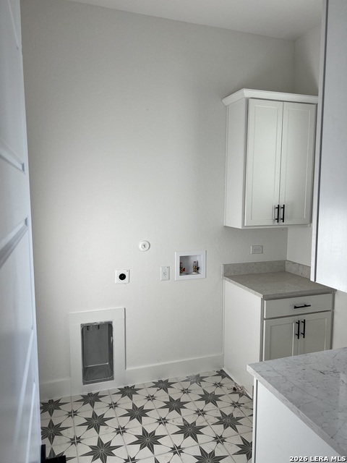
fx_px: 348
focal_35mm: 26
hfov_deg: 53.1
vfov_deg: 67.3
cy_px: 232
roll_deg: +0.8
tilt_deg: -5.3
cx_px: 174
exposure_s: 1/224
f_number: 1.5
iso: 40
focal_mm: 5.7
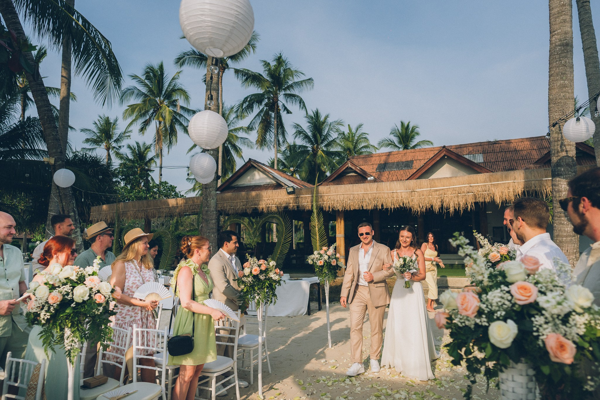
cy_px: 200
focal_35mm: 25
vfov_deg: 52.0
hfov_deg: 72.3
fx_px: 410
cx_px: 296
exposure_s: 1/6400
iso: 160
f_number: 2.5
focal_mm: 24
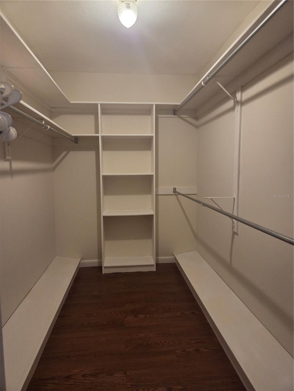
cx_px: 147
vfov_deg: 73.9
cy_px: 196
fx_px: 260
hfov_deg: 58.9
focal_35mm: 23
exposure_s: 1/120
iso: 500
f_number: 1.8
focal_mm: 5.4
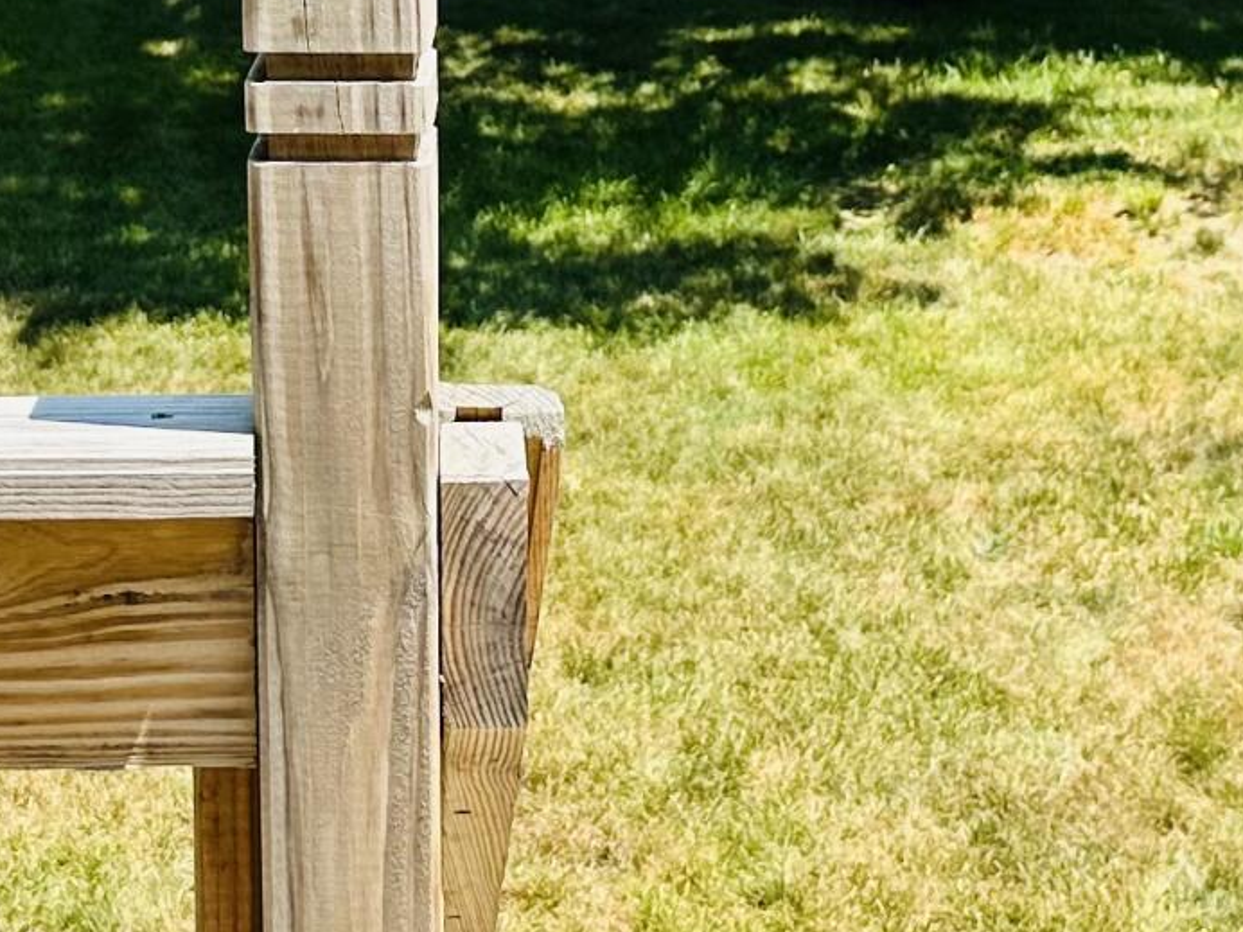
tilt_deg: -12.2
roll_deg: +1.4
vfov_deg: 14.1
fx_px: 3734
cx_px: 413
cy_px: 124
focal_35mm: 104
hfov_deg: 18.8
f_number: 1.78
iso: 80
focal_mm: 6.86
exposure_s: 1/1949
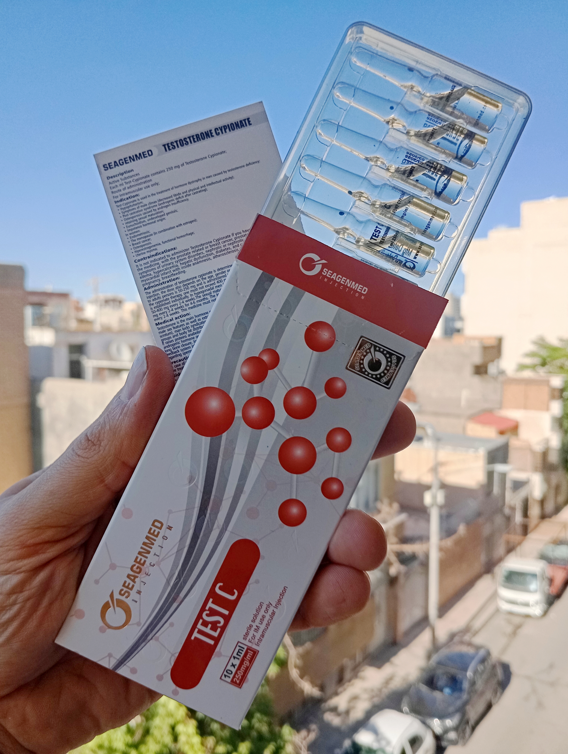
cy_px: 377
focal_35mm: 28
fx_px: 611
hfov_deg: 49.9
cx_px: 284
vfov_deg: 63.4
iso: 113
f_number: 1.8
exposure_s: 1/508
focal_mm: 4.22
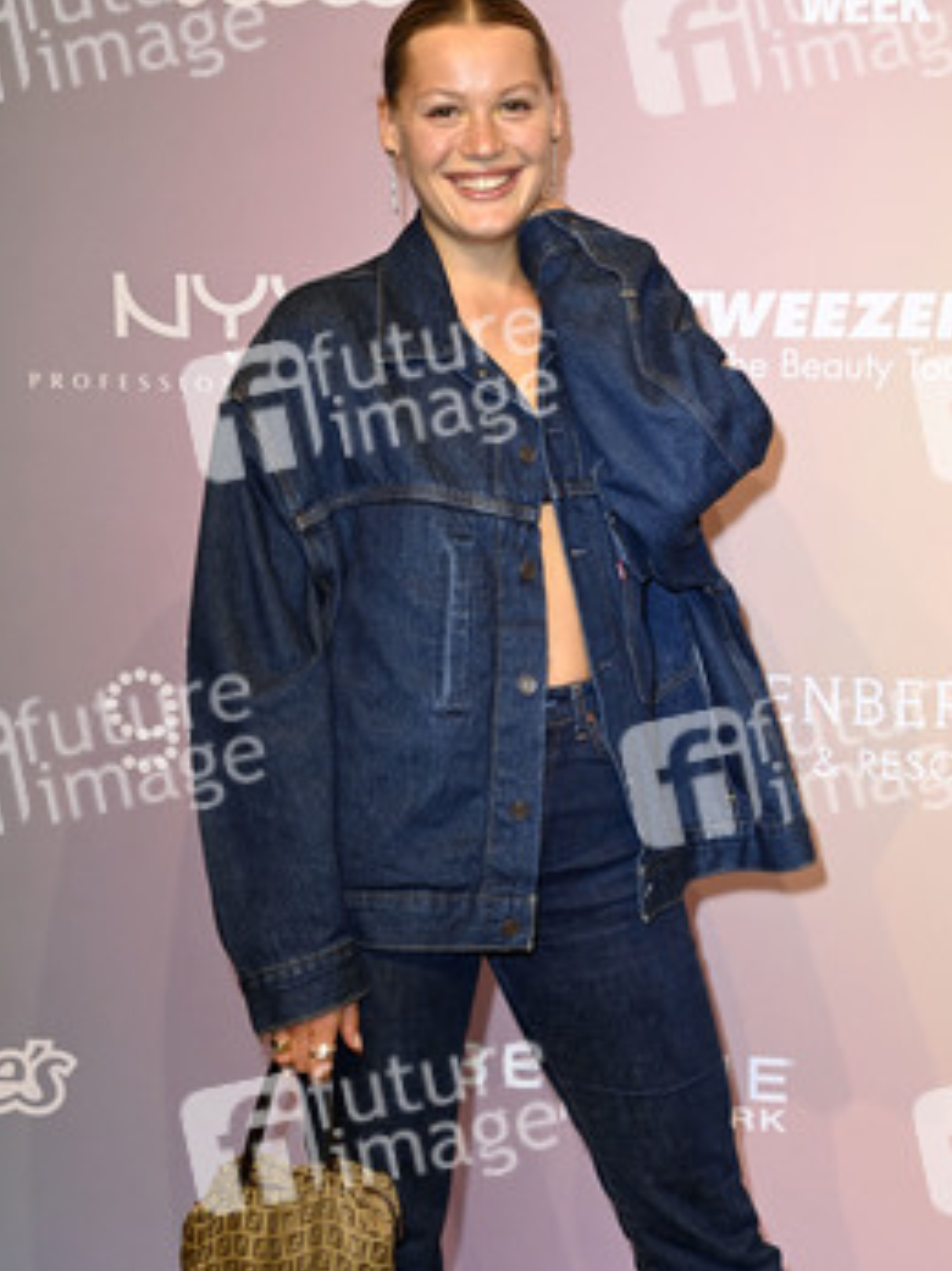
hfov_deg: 23.6
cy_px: 579
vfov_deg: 31.2
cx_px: 476
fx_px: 2275
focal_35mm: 62
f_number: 5.6
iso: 400
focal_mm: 56
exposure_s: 1/160
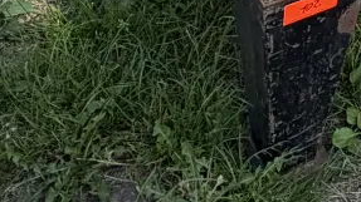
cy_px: -309
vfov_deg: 10.1
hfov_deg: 19.4
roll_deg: -2.7
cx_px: 463
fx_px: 976
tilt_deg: -24.2
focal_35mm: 102
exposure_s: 1/502
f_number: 2.2
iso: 64
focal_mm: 2.22
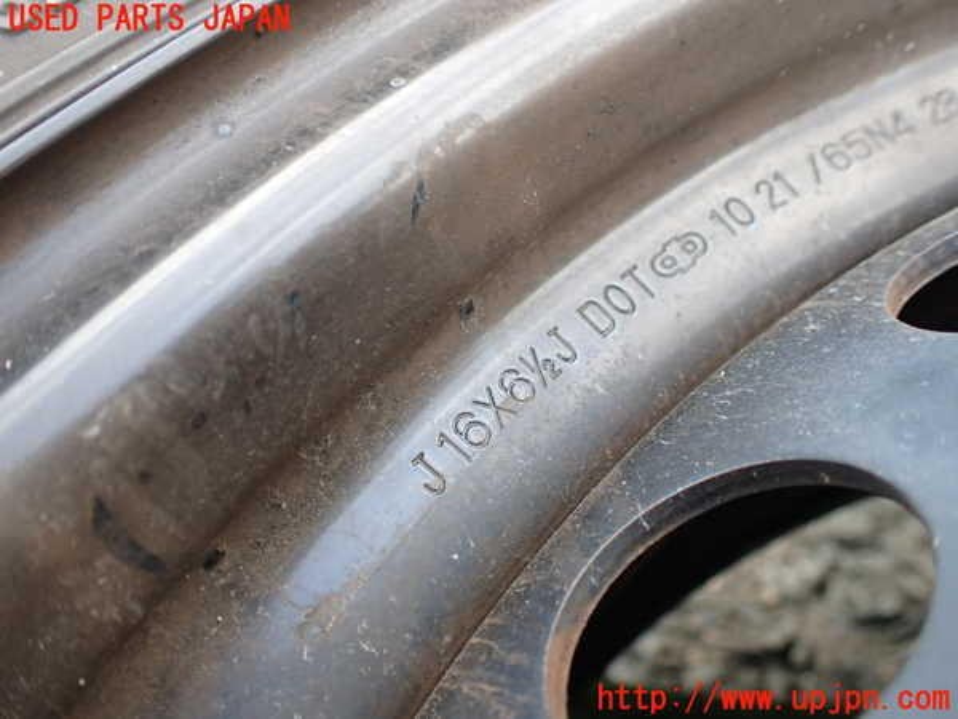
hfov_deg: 60.0
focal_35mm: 30
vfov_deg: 46.8
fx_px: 830
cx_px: 479
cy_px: 360
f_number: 2.3
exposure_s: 1/125
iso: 200
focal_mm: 5.4
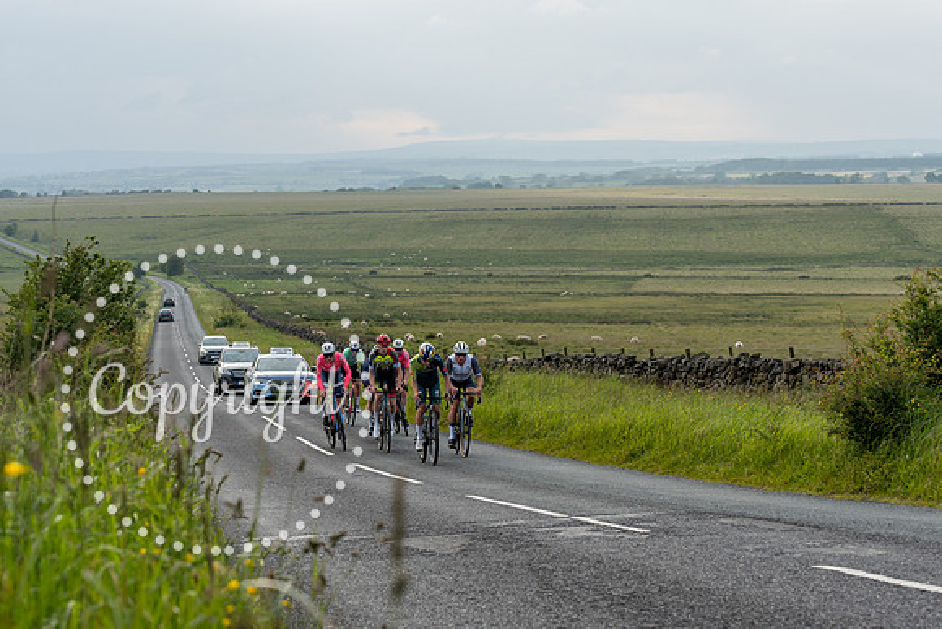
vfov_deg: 18.8
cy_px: 302
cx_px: 438
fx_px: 1901
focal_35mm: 73
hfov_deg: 27.8
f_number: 5.6
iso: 200
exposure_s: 1/500
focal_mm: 55
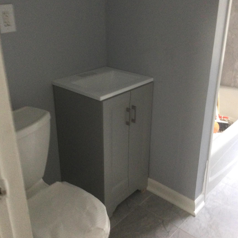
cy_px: 112
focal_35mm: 37
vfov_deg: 44.9
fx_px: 288
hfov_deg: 44.9
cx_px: 120
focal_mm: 3.3
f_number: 2.4
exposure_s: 1/24
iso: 200
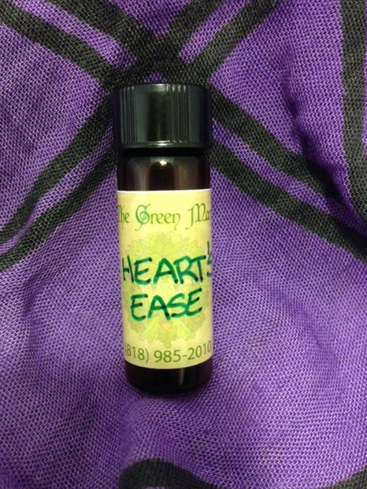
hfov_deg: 41.8
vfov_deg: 53.9
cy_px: 240
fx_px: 480
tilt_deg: -52.1
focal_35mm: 34
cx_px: 184
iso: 250
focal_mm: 4.12
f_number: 2.4
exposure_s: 1/20
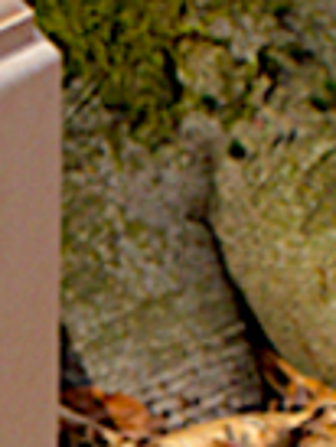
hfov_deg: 3.9
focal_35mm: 379
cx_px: -170
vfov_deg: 5.2
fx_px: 4897
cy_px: 578
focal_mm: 18
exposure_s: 1/207
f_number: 4.8
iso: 80
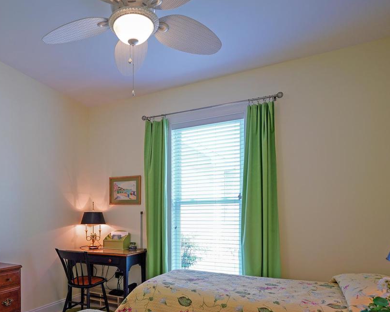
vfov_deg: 54.9
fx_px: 289
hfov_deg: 66.4
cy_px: 222
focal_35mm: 25
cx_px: 132
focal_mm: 10
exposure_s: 1/40
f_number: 3.2
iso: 100
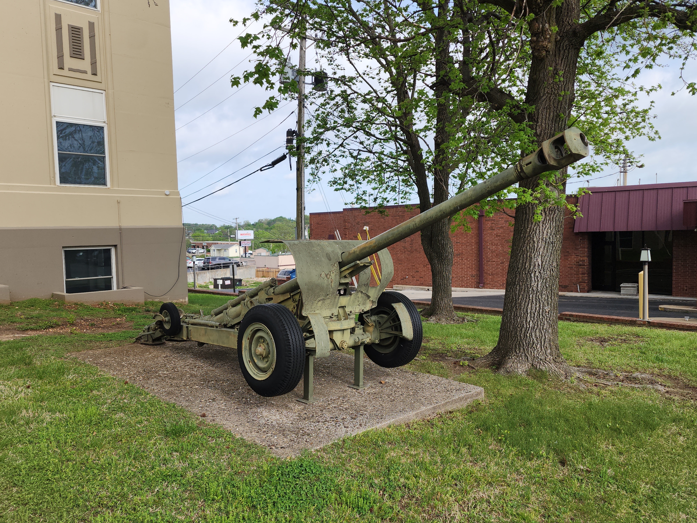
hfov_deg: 73.9
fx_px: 463
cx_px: 348
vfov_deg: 58.9
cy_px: 262
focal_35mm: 23
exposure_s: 1/526
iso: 12
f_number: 1.8
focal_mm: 6.4
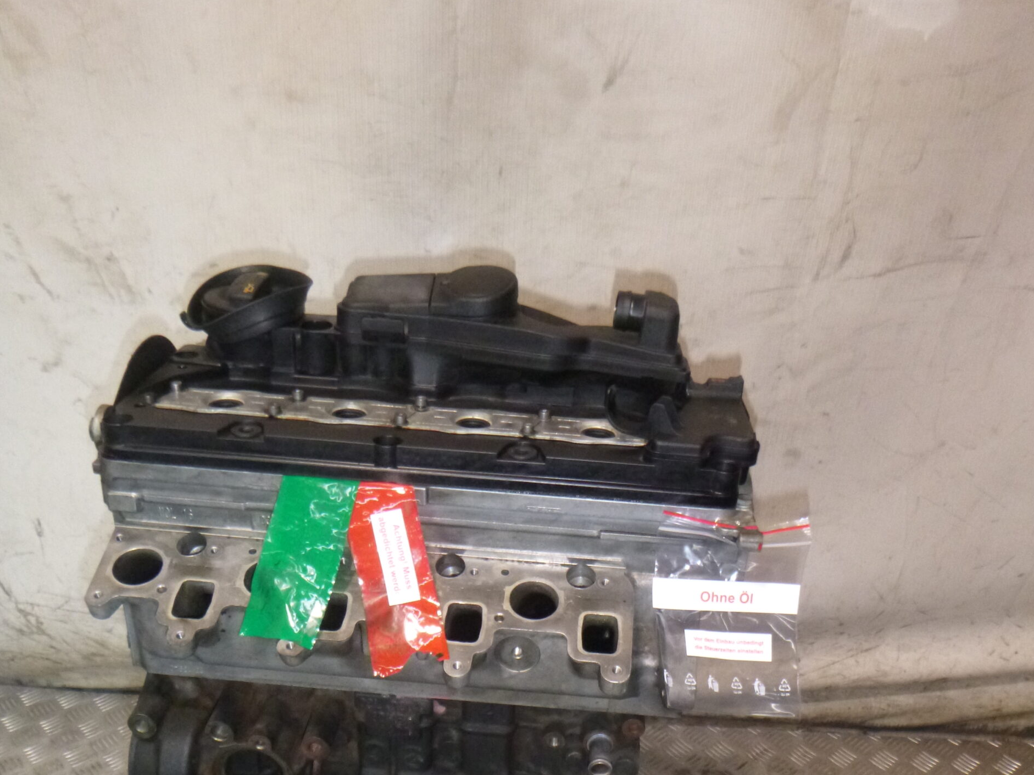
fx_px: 1016
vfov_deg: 40.2
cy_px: 617
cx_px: 518
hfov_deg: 54.0
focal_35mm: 34
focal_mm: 4.5
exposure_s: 1/60
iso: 400
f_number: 3.9
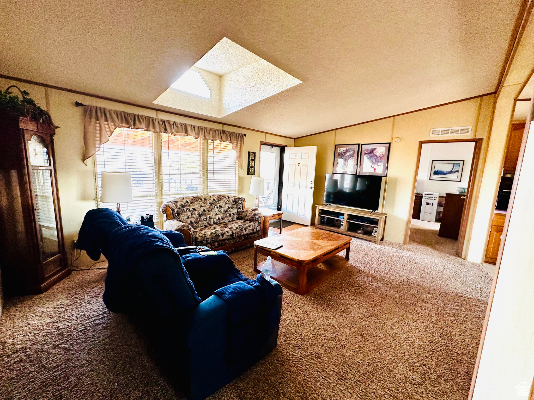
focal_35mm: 14
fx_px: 216
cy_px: 200
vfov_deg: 85.7
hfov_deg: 102.1
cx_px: 267
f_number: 2.2
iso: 320
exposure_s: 1/99
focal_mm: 2.22
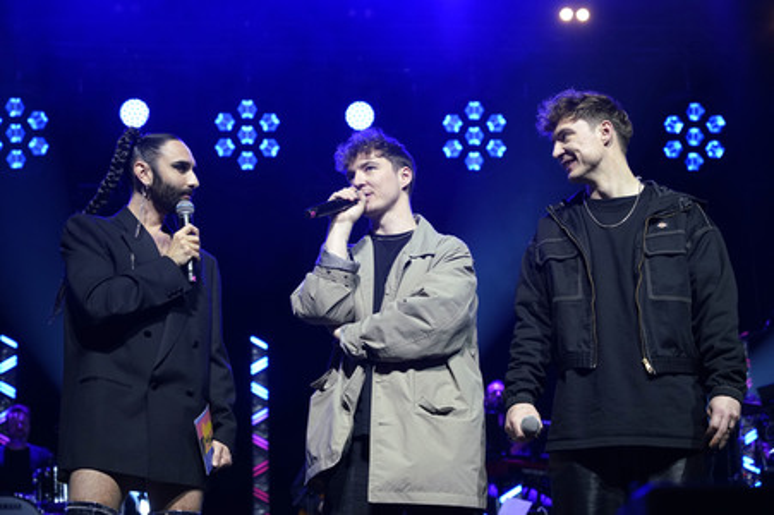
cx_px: 387
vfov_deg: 20.6
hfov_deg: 30.5
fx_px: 1418
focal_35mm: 66
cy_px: 258
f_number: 4.5
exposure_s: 1/250
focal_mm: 66
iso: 2000
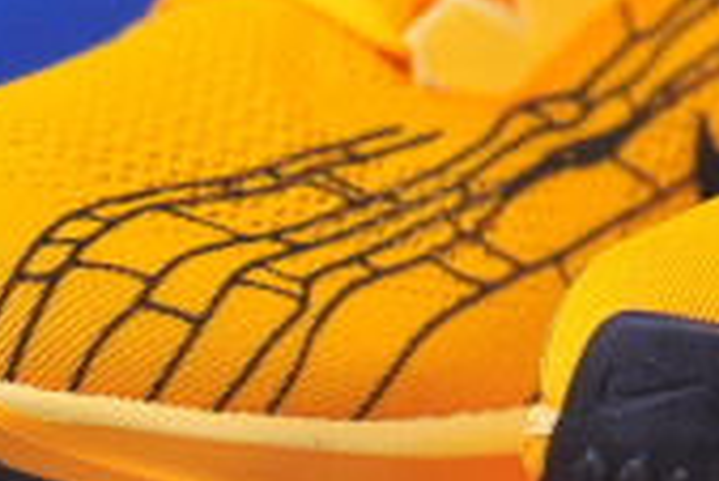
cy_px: -249
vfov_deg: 3.9
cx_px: 927
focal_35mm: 354
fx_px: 7076
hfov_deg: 5.8
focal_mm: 50
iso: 250
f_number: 2.8
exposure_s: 1/320
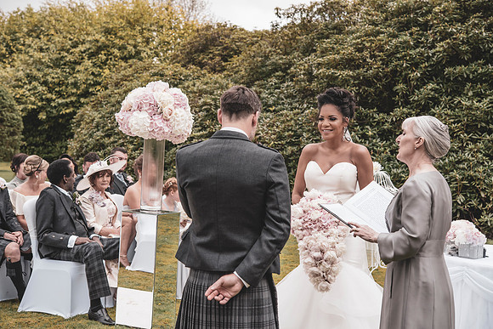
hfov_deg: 33.4
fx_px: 822
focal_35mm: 60
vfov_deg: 22.6
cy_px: 164
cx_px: 246
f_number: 5.6
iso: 400
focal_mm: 60
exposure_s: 1/500
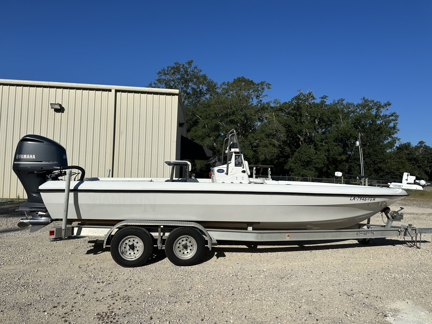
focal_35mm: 24
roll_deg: -2.6
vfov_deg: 56.8
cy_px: 162
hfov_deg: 71.6
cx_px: 216
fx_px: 300
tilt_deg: +3.0
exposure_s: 1/10753
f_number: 1.78
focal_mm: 6.86
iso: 80
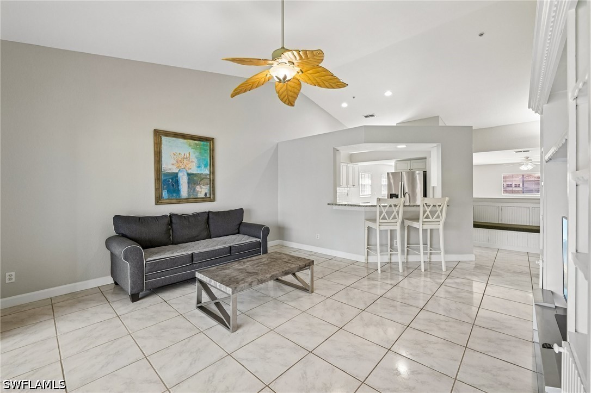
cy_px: 196
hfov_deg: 104.3
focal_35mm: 14
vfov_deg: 81.2
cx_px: 296
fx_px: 230
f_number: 8
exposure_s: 1/20
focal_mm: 14
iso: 400
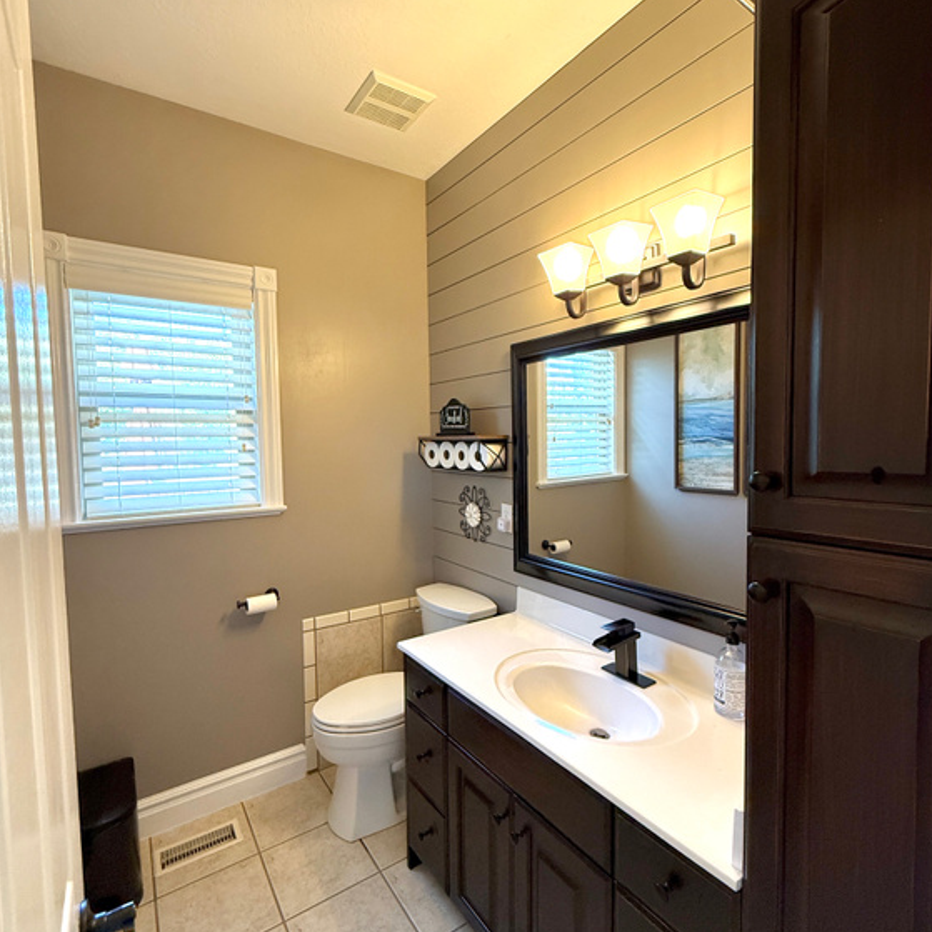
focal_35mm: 17
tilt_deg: -3.7
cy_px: 474
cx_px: 460
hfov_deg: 84.0
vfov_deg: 84.0
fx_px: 518
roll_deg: +0.7
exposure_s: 1/120
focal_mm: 2.22
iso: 400
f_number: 2.2
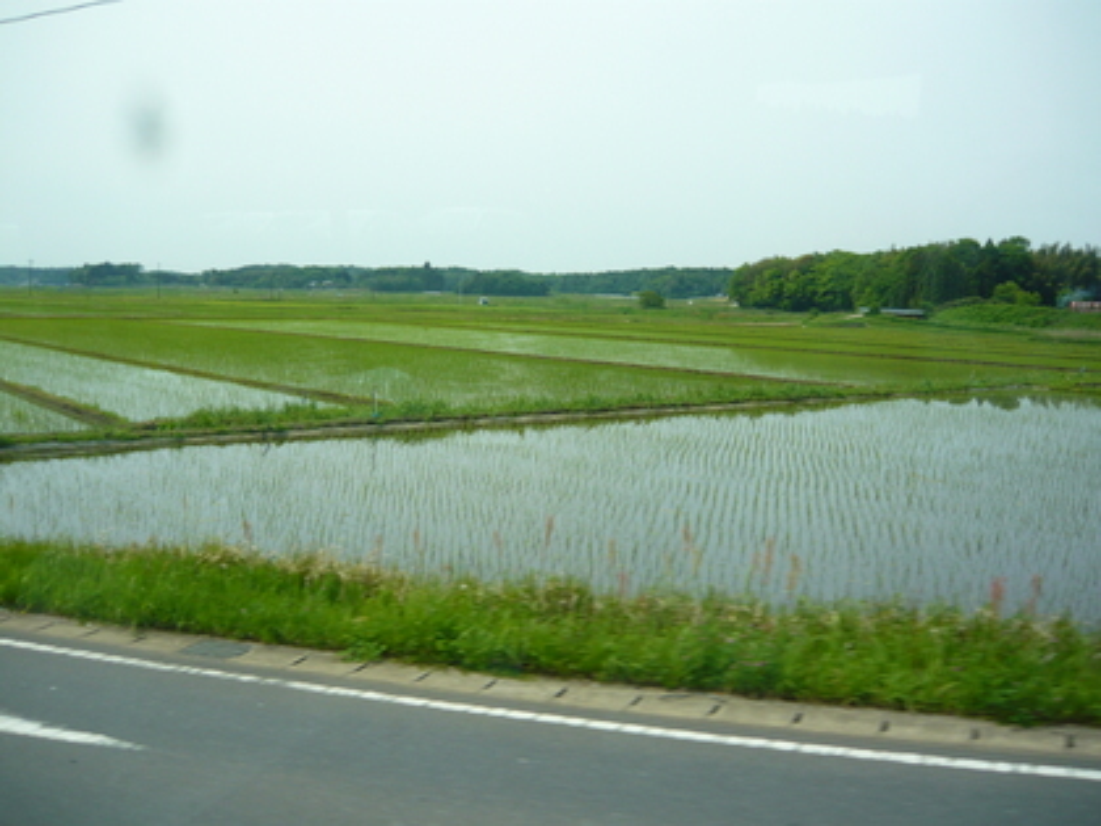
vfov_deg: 42.9
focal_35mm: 33
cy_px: 413
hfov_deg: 55.4
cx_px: 550
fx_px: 1050
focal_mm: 5.5
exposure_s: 1/160
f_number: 8
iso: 100
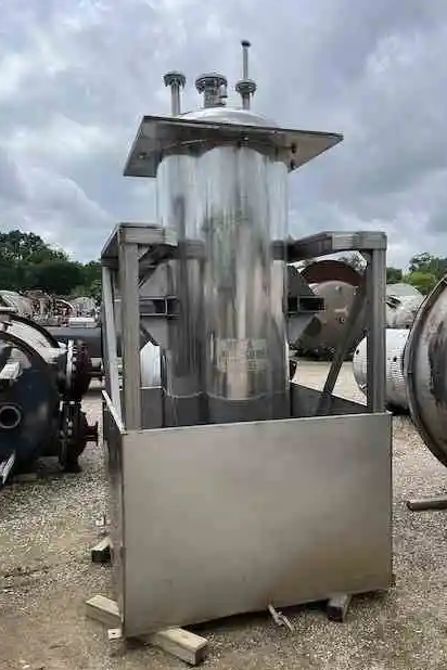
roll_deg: +1.3
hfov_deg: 46.4
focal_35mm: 28
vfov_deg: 65.5
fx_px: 521
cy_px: 330
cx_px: 231
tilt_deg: -2.8
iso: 50
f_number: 1.6
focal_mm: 5.1
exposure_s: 1/3745
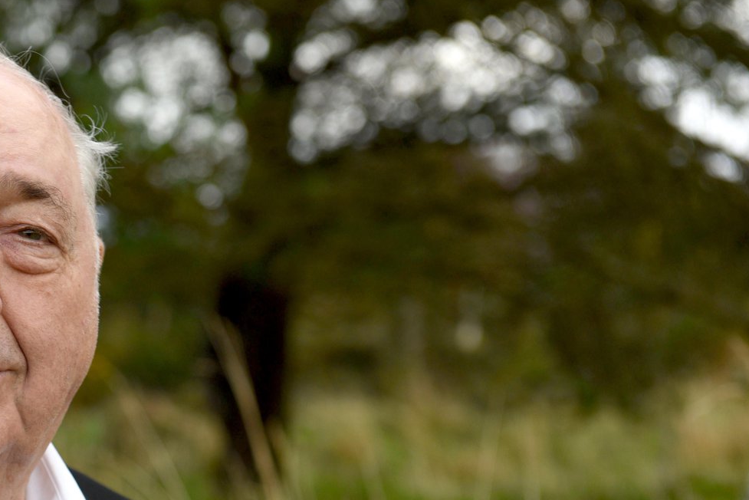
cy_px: 423
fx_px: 2705
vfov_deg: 10.5
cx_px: 31
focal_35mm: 130
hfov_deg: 15.5
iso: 320
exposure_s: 1/250
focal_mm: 62
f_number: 4
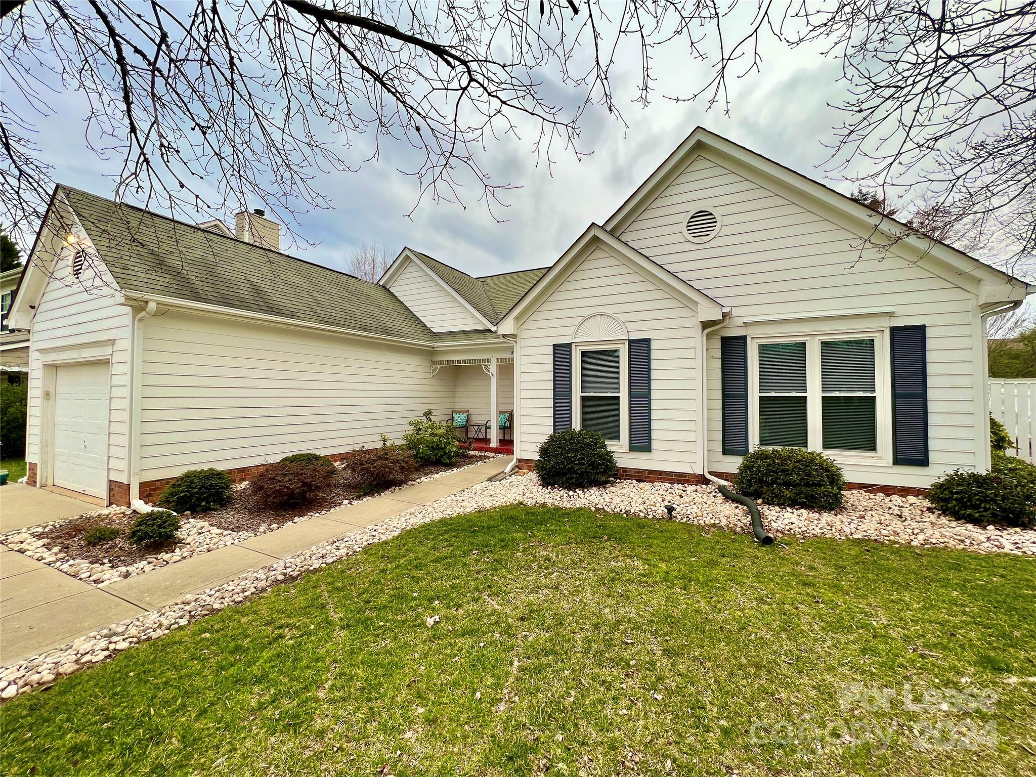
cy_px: 388
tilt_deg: +0.3
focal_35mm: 13
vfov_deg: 89.9
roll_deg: -0.1
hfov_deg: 106.2
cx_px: 518
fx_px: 389
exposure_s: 1/171
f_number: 1.8
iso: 32
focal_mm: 1.57
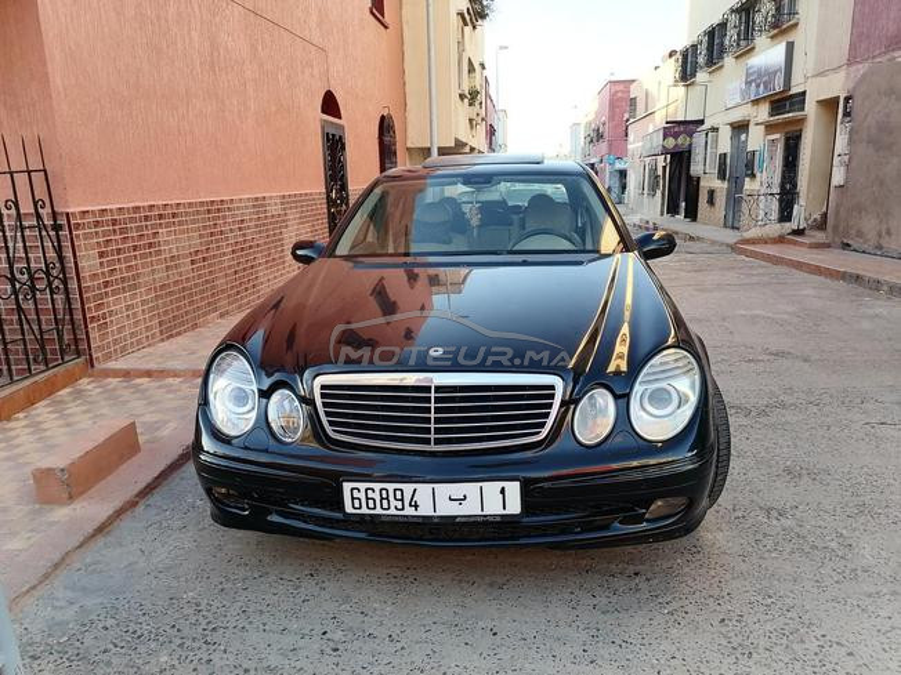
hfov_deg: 65.3
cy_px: 338
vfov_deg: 51.4
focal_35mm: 27
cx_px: 450
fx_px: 703
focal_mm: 5.3
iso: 50
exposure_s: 1/100
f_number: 1.8
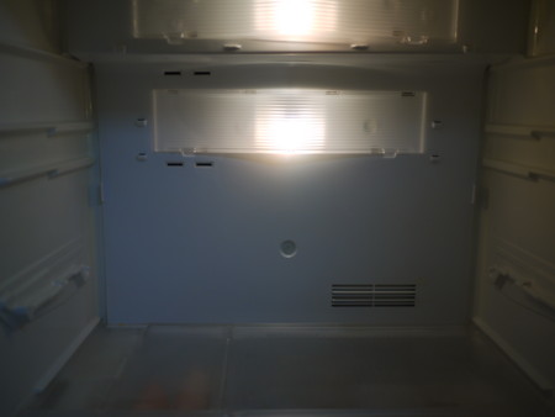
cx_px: 278
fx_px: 642
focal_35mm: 40
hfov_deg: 46.8
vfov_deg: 36.0
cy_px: 208
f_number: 1.7
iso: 100
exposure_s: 1/100
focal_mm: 20
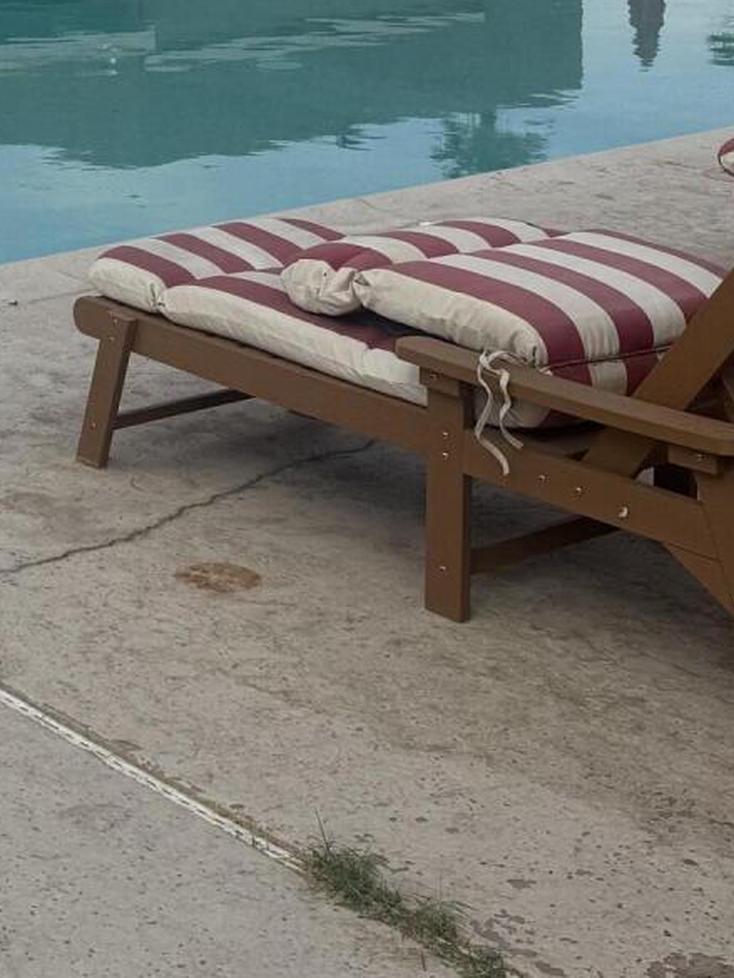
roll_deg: +2.8
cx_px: -336
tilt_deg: -7.0
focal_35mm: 82
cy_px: -8
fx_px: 2317
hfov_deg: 16.5
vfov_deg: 22.9
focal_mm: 6.76
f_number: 1.78
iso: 80
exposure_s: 1/6410
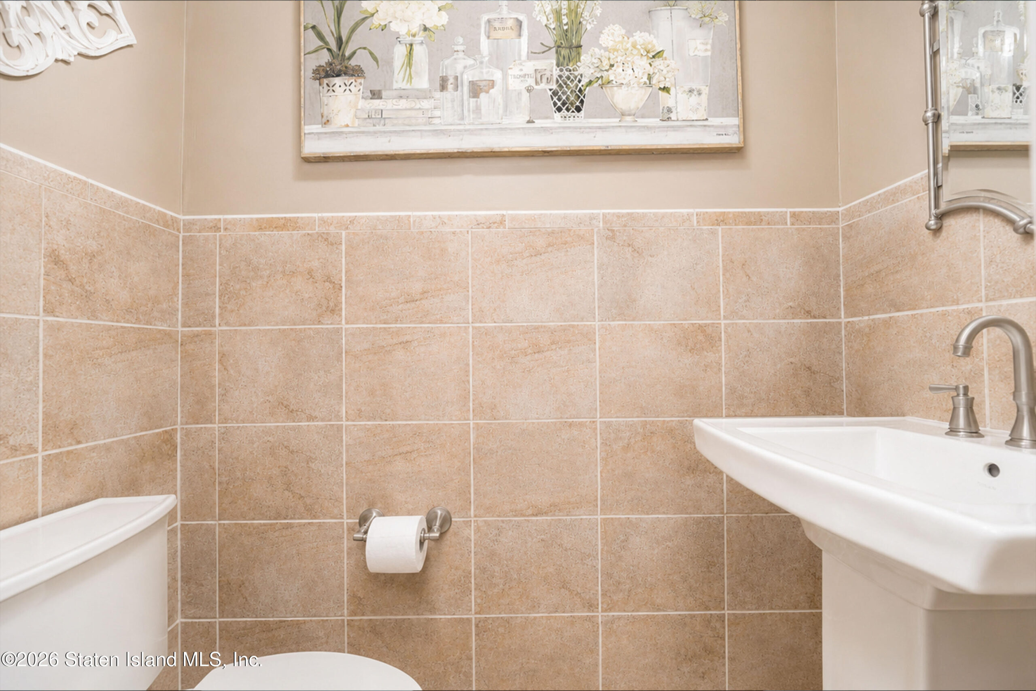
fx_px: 460
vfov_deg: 73.8
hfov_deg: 96.7
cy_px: 346
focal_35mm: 16
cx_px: 518
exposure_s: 1/20
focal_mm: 16
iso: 64
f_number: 4
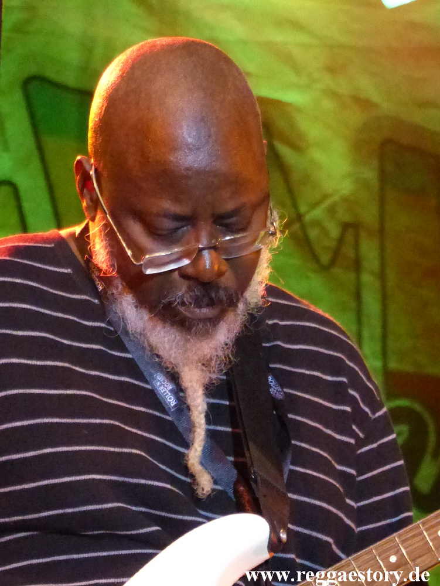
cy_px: 293
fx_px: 2574
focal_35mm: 152
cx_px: 220
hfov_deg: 9.8
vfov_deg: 13.0
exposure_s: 1/160
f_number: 2.8
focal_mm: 27.4
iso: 1600
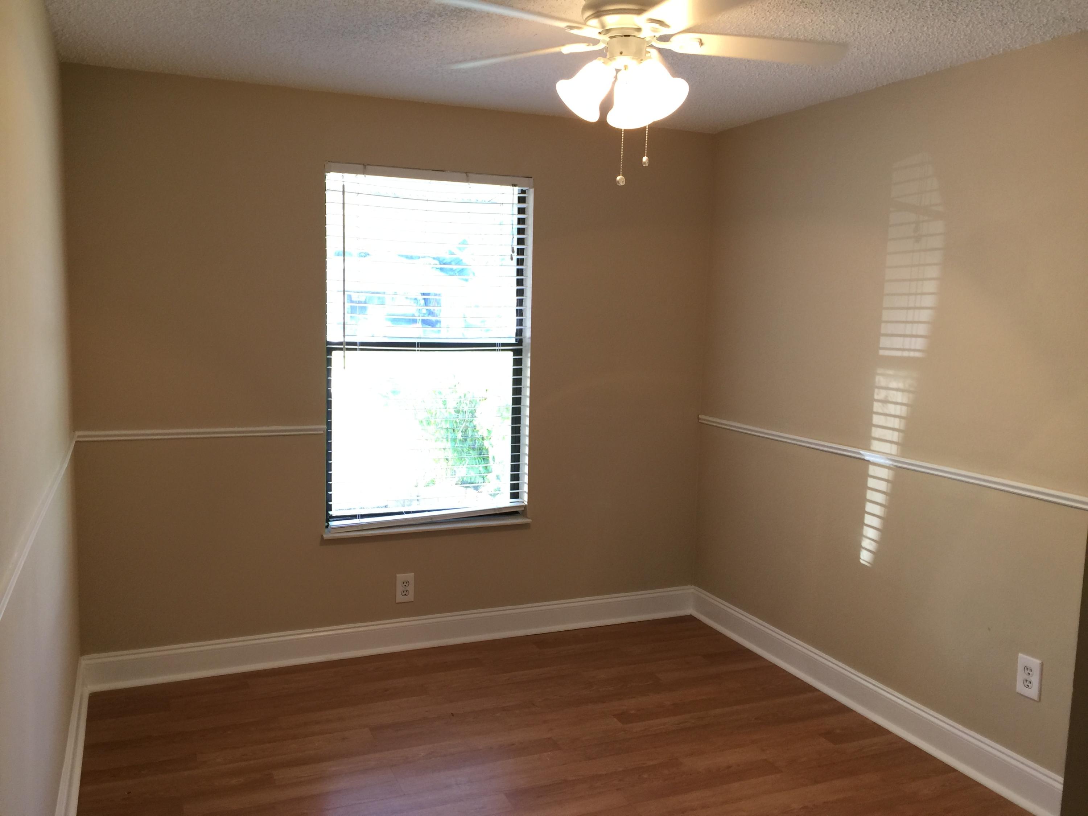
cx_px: 544
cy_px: 408
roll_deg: -2.0
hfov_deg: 61.7
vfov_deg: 48.2
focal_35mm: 29
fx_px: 911
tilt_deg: -5.1
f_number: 2.2
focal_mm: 4.15
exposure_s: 1/15
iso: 32
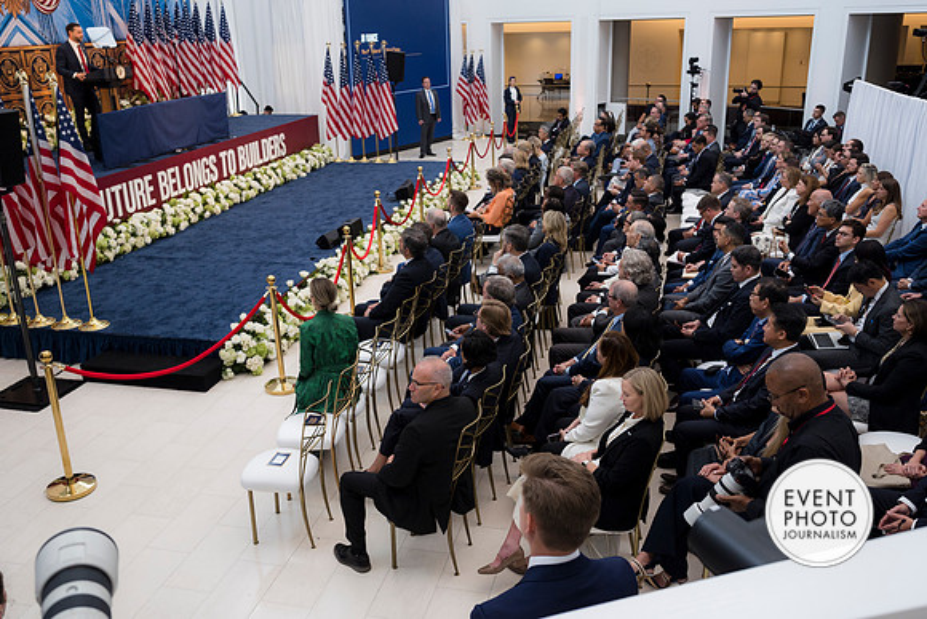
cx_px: 464
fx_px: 773
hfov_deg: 61.9
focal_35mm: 30
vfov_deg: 43.6
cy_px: 310
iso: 320
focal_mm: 30
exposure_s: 1/200
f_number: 4
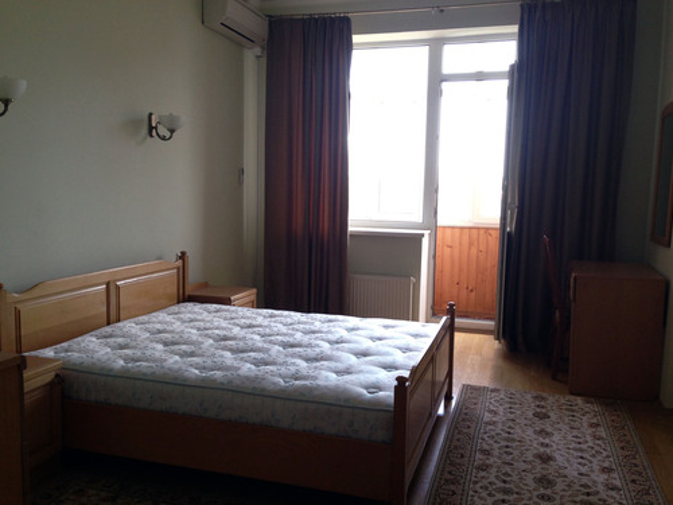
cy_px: 252
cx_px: 336
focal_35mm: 33
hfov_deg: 55.4
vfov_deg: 42.9
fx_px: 642
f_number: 2.4
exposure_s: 1/60
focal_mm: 4.13
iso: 80
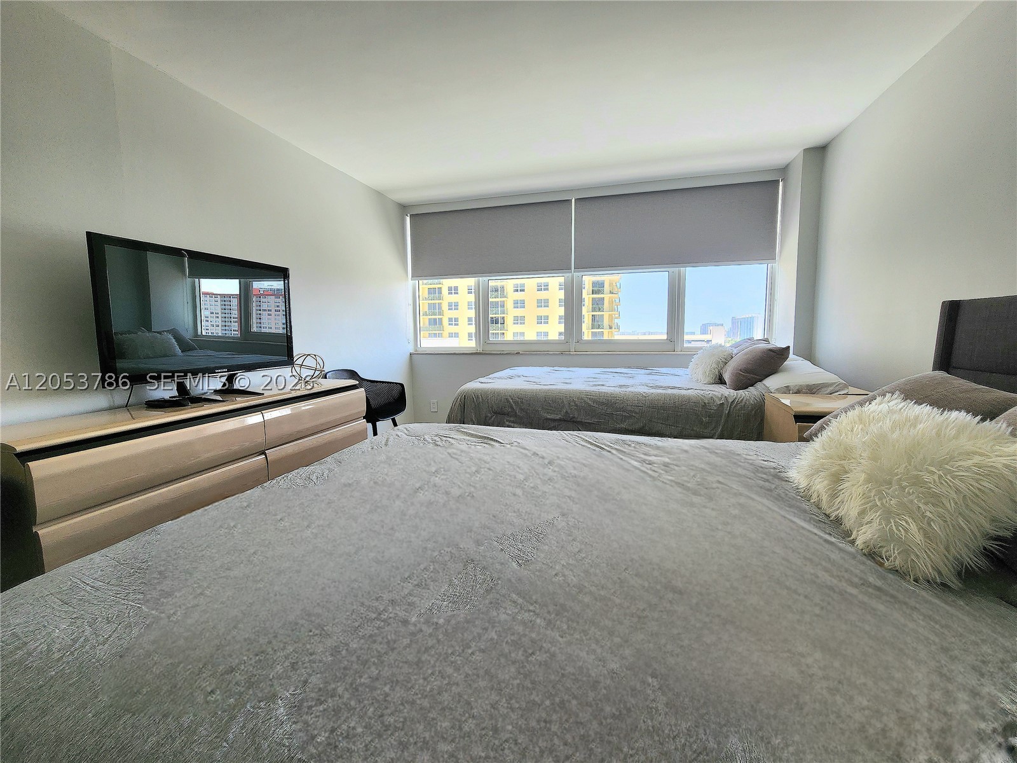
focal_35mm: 13
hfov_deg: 106.2
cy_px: 382
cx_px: 508
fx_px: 382
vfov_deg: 89.9
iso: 80
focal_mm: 2.2
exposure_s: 1/120
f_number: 2.2
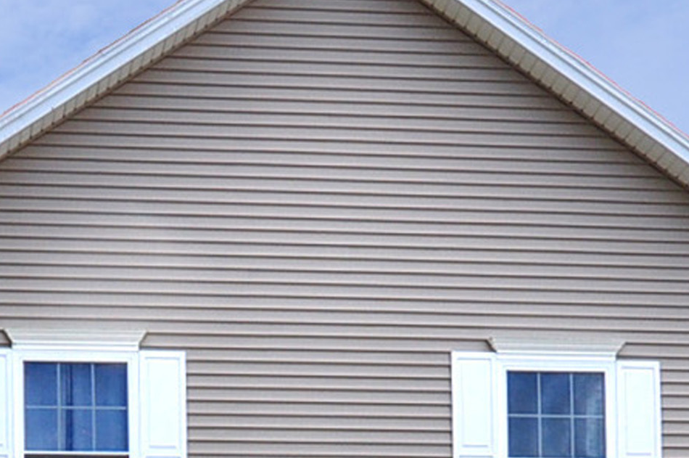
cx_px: 276
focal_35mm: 60
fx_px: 1138
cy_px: 569
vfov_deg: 21.0
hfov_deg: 33.6
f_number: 9
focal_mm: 13
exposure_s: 1/200
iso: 250
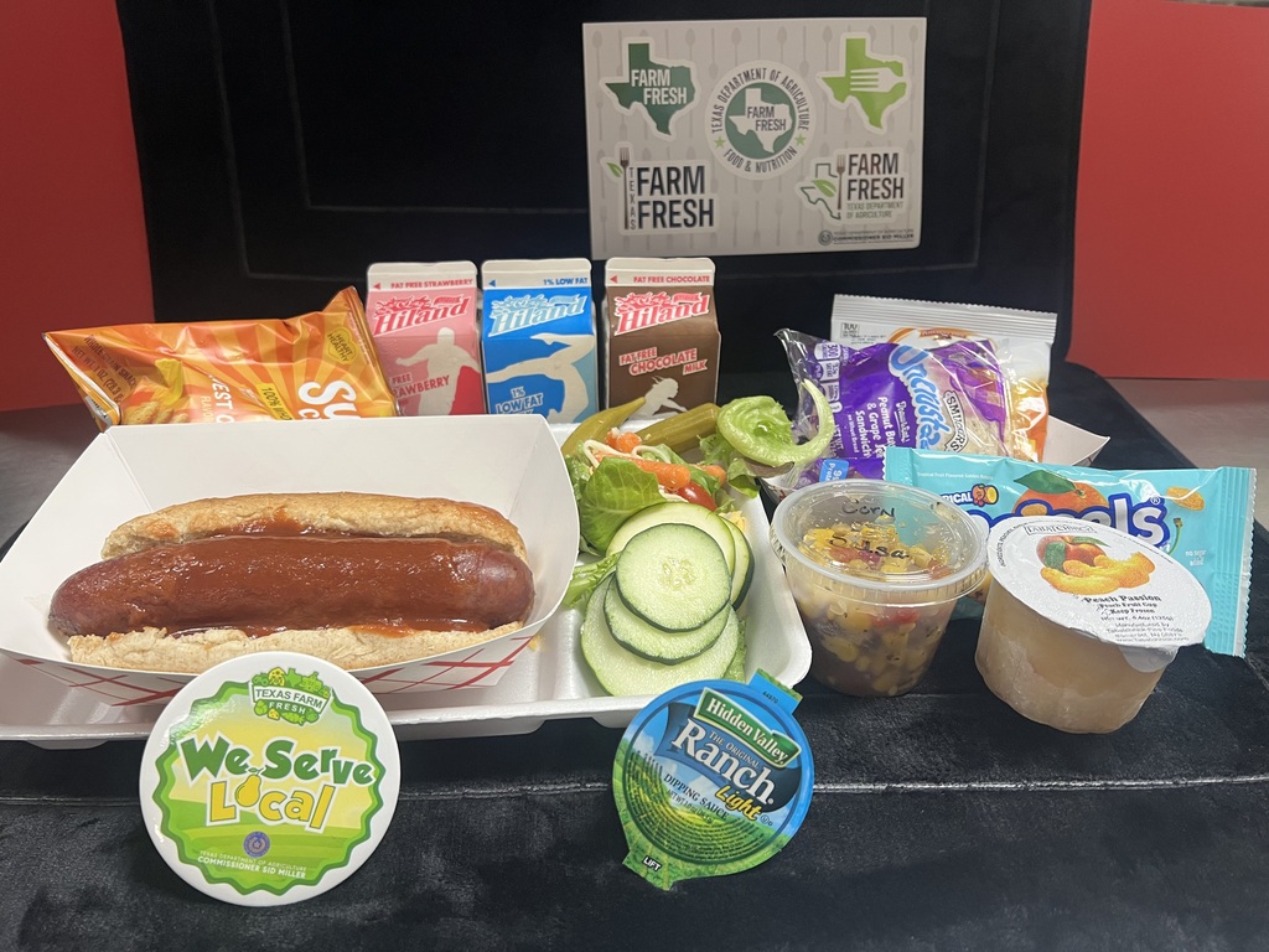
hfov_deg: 67.3
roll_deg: +1.8
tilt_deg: -29.3
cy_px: 476
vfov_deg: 53.1
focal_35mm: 26
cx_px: 634
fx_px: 953
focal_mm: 5.7
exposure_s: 1/60
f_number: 1.5
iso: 100
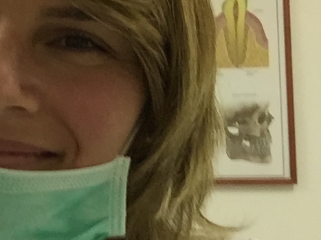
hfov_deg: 22.1
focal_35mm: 85
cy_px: 117
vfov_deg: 17.4
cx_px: -10
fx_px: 788
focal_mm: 2.65
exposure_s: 1/30
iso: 80
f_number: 2.2
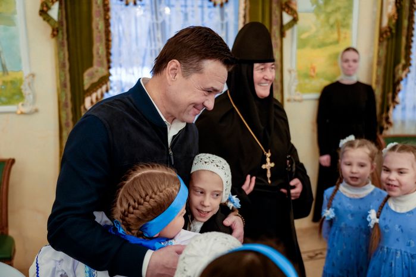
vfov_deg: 34.2
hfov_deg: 49.6
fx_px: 451
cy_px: 138
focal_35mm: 39
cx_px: 208
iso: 1600
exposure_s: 1/200
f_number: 2.8
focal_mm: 39
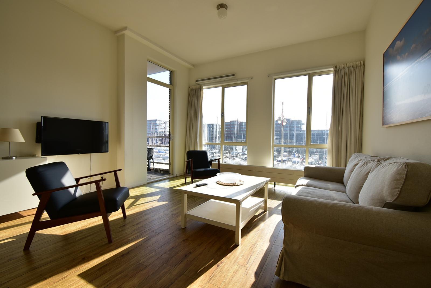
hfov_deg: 100.3
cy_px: 144
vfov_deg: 77.4
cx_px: 216
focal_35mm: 15
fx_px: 180
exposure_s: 1/160
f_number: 6.3
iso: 100
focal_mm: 10
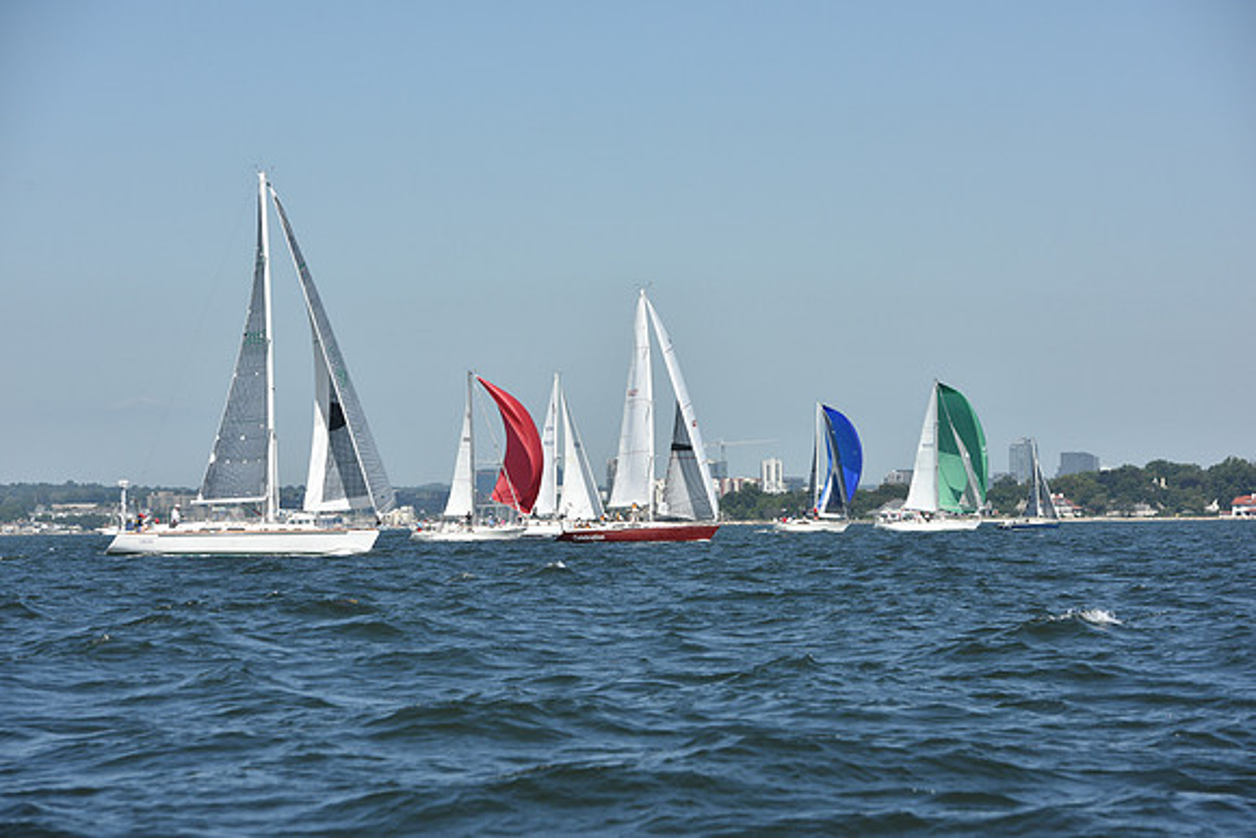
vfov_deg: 10.6
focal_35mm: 130
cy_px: 419
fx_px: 4536
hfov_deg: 15.8
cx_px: 628
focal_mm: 130
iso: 250
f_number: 8
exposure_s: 1/1250
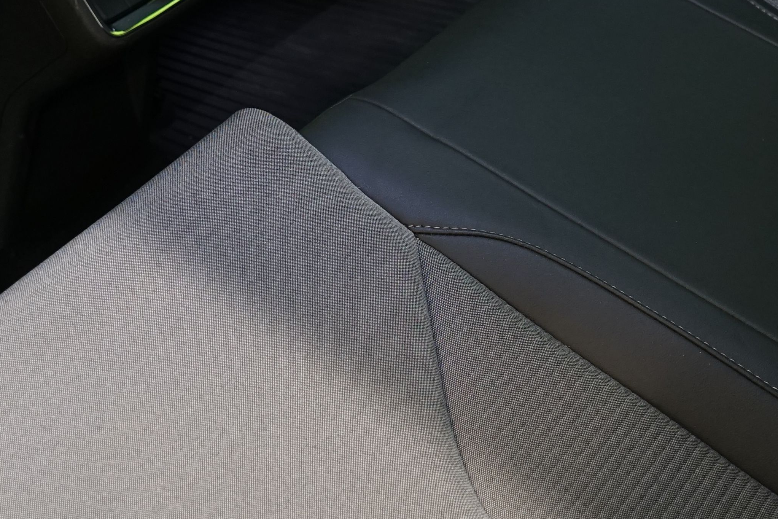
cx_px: 348
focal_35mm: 88
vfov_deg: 15.5
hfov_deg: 23.1
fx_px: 1902
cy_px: 155
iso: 1000
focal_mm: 30
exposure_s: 1/15
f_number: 5
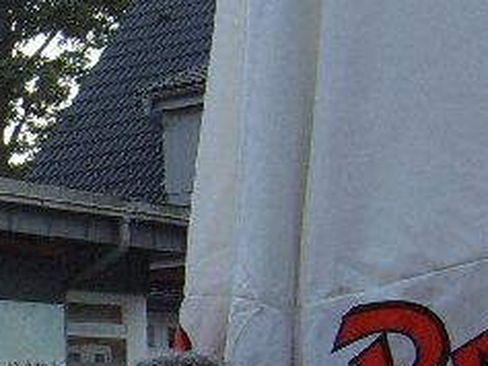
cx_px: -311
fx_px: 1664
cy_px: 417
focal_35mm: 118
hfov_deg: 15.1
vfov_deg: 12.3
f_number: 5.8
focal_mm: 5.8
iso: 50
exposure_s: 1/60
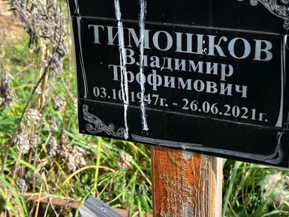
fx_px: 451
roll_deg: -0.9
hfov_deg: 35.5
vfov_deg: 26.7
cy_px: 52
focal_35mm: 54
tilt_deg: -25.8
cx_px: 164
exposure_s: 1/1252
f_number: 1.5
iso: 50
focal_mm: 5.7
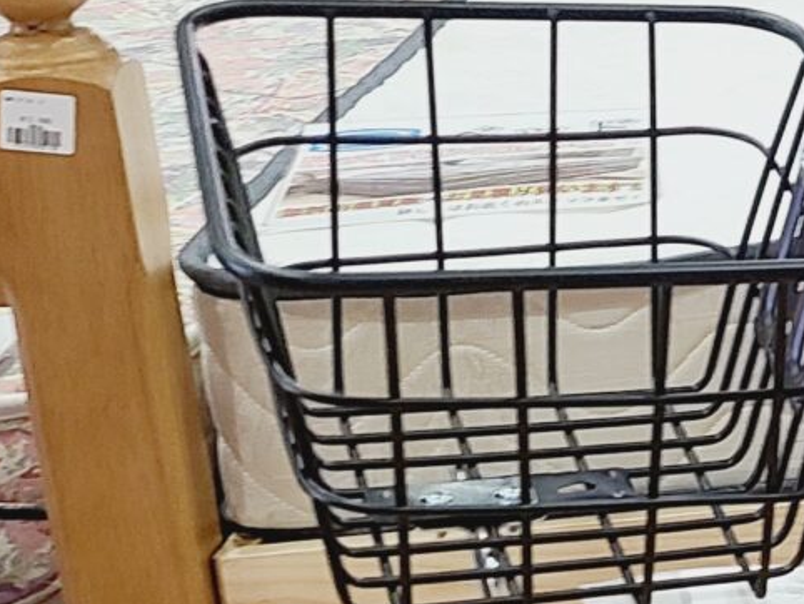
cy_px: 417
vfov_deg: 10.7
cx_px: 1718
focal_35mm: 138
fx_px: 3207
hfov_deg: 12.3
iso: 100
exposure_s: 1/50
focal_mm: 5.4
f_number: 1.8
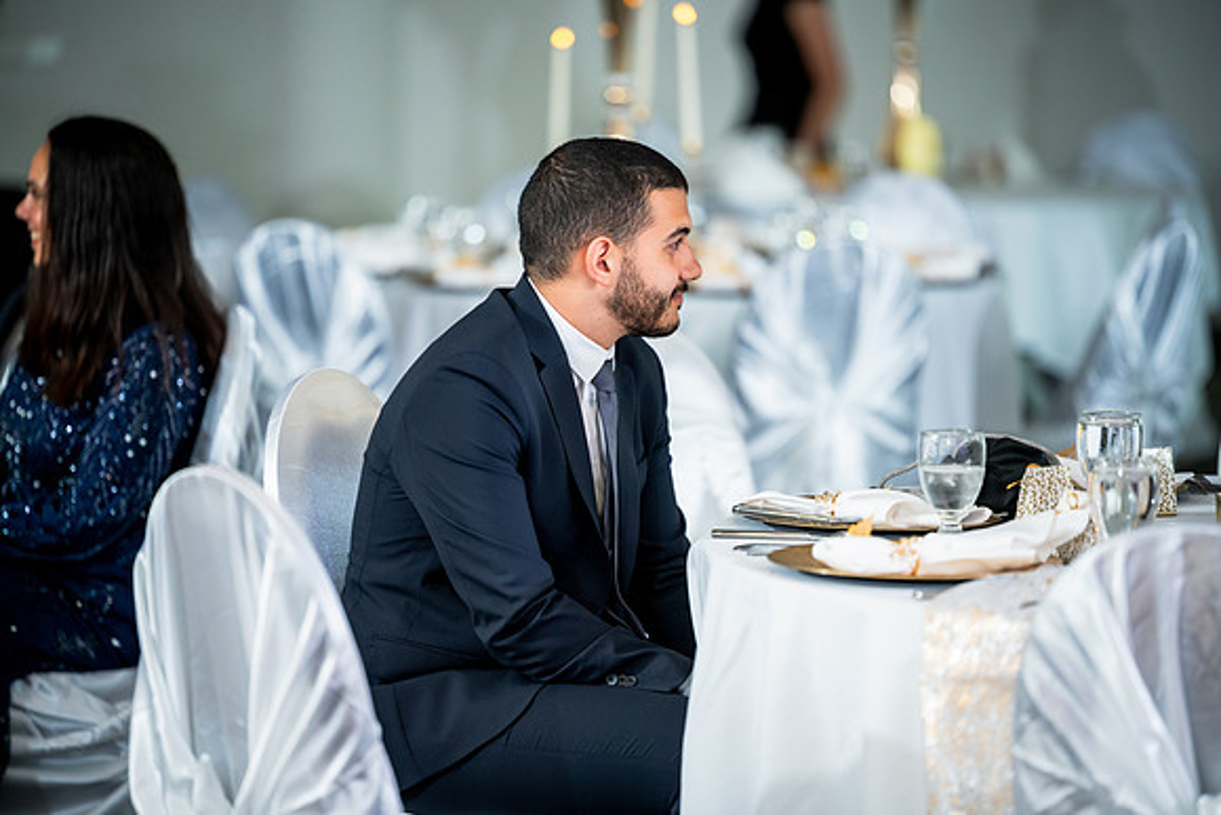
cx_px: 610
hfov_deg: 13.7
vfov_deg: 9.2
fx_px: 5088
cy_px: 408
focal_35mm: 150
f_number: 2
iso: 640
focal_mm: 150
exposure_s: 1/200
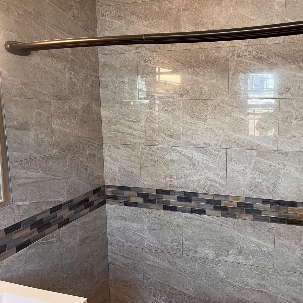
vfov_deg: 52.5
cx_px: 181
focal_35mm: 31
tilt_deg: -10.2
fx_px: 307
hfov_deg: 52.2
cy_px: 152
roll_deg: +0.3
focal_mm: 5.1
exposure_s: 1/60
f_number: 1.6
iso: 100
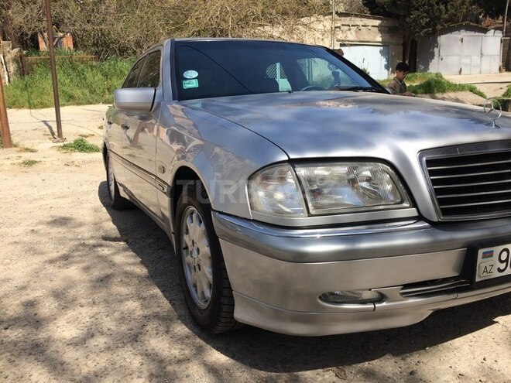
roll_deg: +3.7
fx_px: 428
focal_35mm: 29
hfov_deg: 61.7
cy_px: 192
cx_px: 256
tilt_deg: -10.5
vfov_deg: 48.2
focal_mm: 4.15
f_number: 2.2
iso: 32
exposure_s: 1/1953
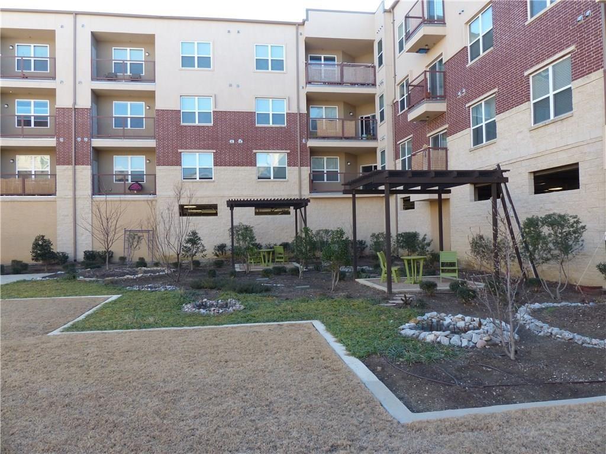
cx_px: 303
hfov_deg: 69.4
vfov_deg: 54.9
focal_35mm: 25
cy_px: 227
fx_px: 438
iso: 100
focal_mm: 4.5
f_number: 4
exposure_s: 1/100
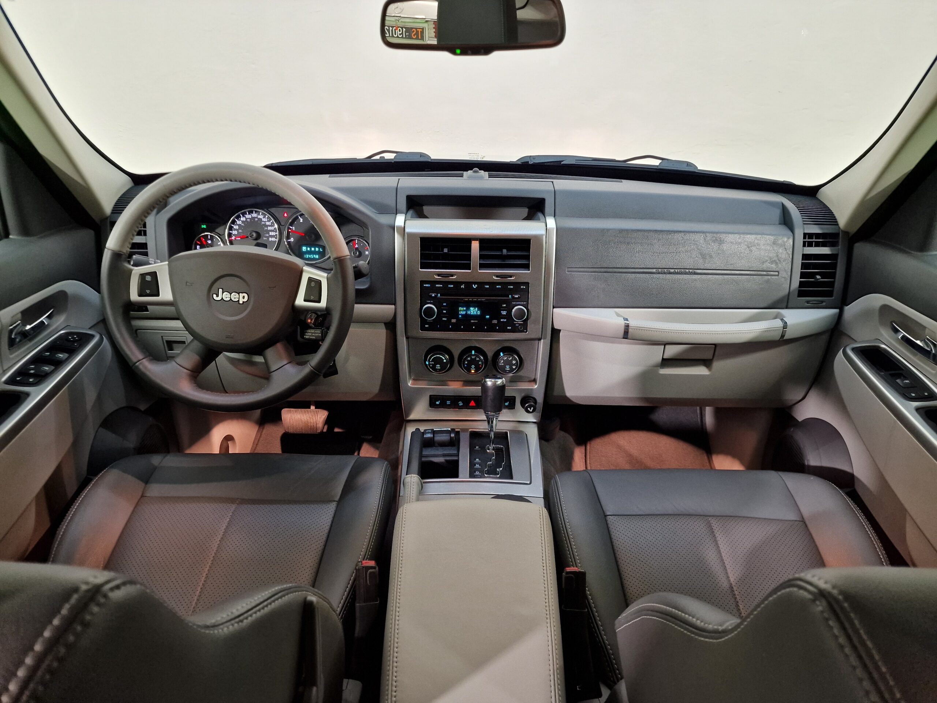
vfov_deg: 58.9
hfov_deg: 73.9
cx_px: 468
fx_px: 623
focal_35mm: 23
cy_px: 352
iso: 250
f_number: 1.8
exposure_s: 1/50
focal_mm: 6.4
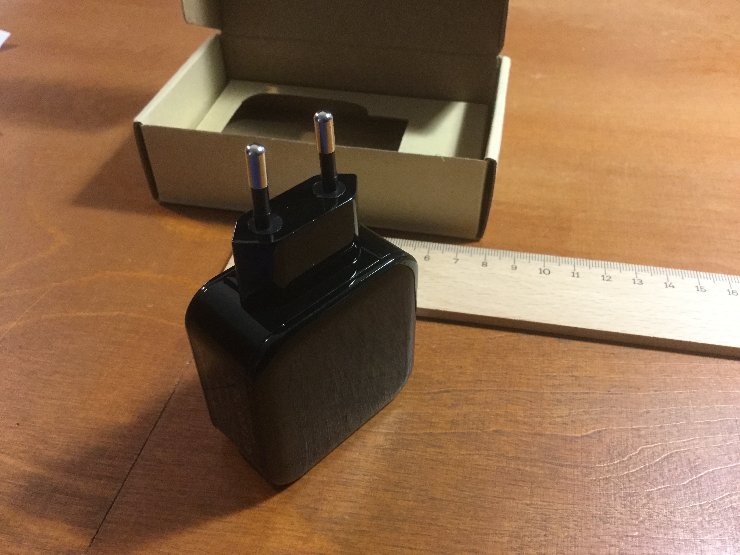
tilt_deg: -40.3
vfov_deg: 45.4
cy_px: 278
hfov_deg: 58.4
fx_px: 663
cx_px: 370
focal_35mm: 31
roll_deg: -1.7
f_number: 2.4
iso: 200
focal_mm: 3.3
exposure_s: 1/17
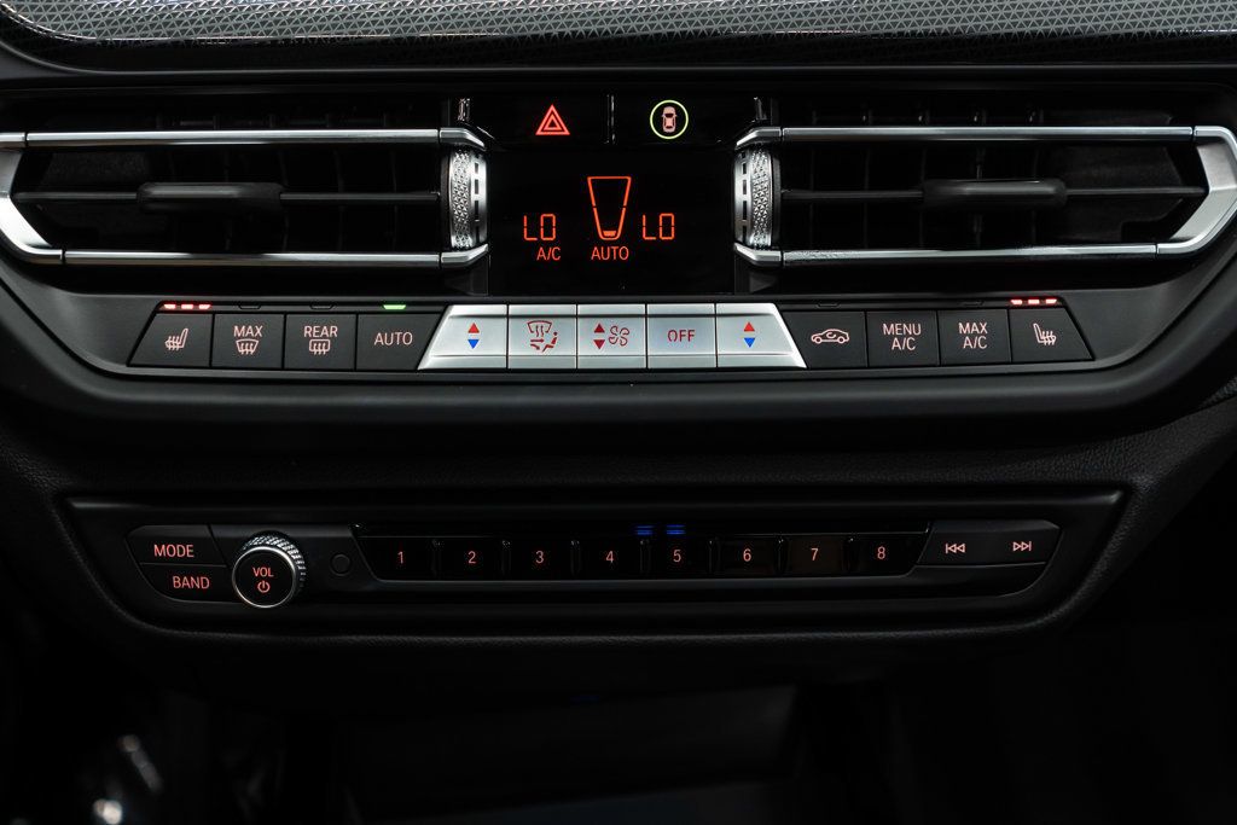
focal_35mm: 42
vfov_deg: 31.9
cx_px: 618
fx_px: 1443
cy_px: 412
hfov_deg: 46.4
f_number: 3.2
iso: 640
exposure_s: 1/50
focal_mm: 28
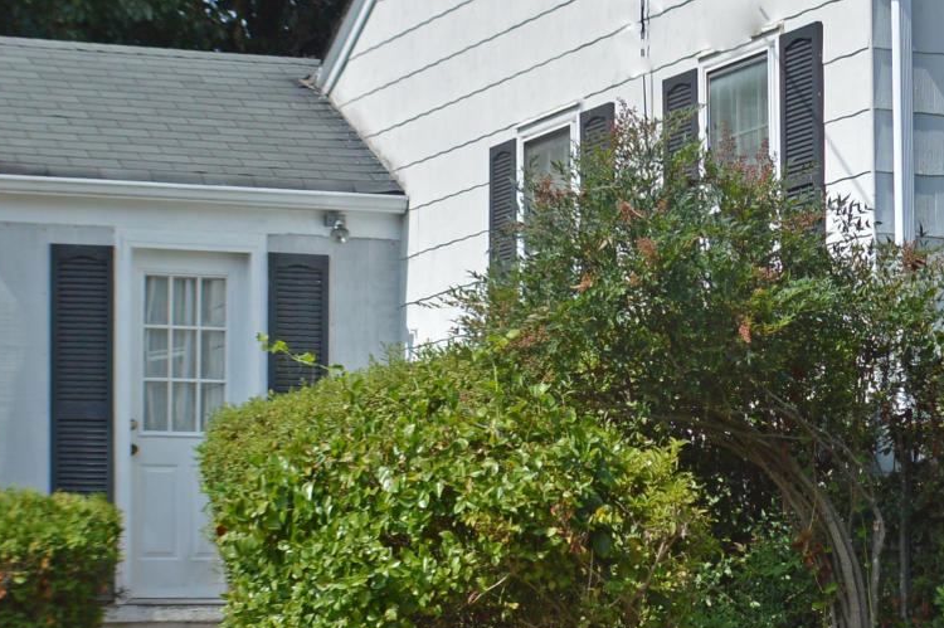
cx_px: 847
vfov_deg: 9.5
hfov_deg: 14.1
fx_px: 3773
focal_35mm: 144
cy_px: 388
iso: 100
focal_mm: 24
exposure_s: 1/1000
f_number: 4
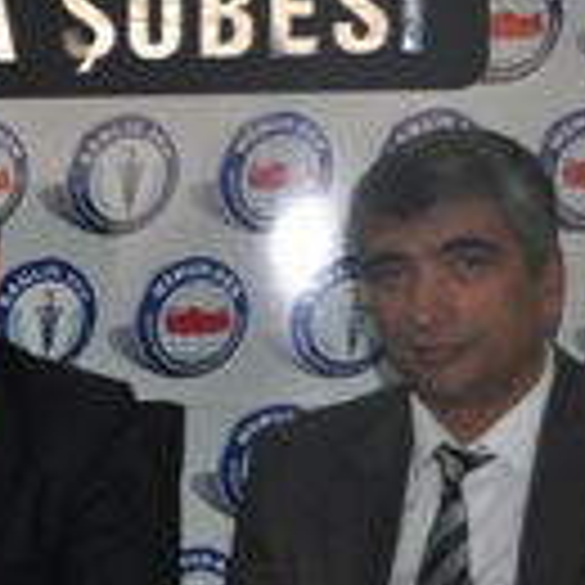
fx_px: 2696
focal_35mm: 141
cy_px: 324
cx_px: -356
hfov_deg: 11.7
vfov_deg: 12.4
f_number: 4.8
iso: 800
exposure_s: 1/60
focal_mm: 32
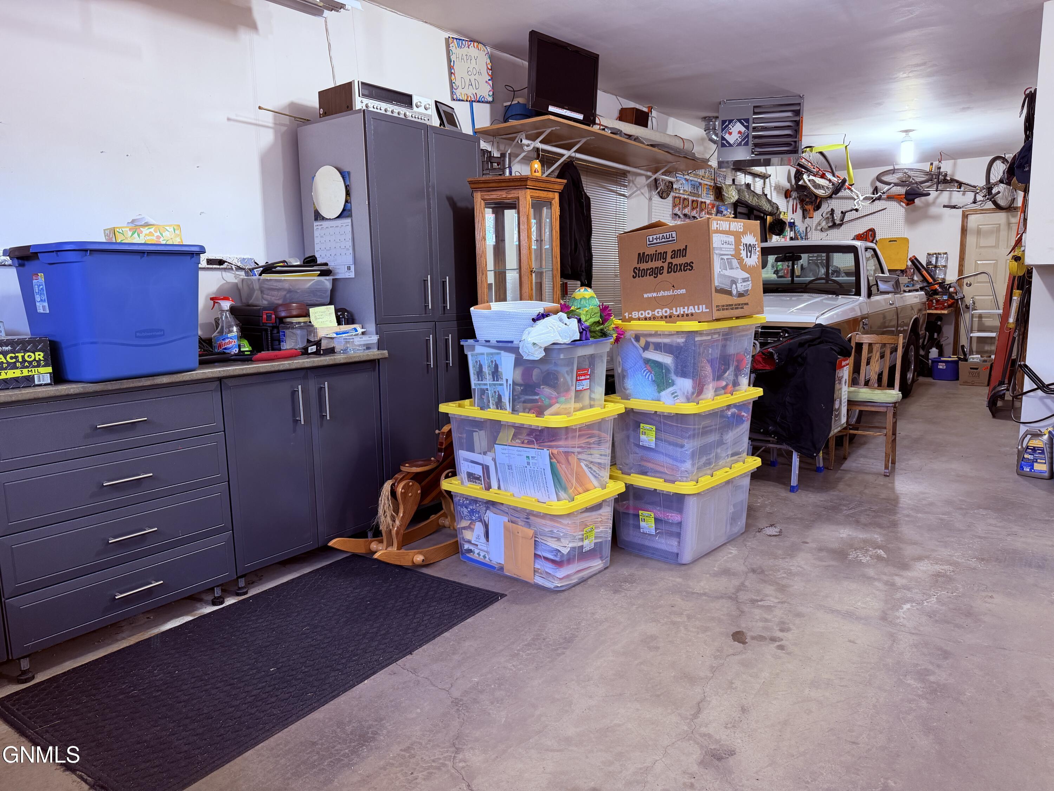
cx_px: 527
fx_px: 731
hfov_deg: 71.6
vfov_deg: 56.8
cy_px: 396
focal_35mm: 24
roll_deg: +0.9
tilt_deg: -8.2
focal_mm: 6.76
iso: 200
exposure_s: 1/120
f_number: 1.78
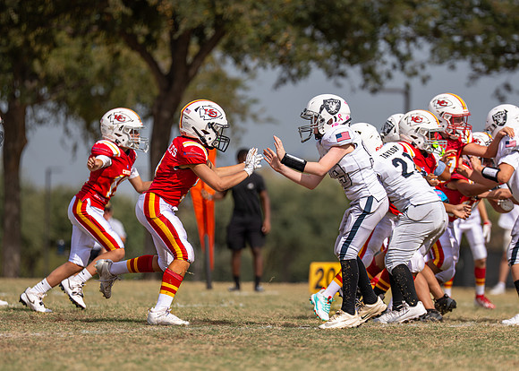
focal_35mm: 331
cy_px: 223
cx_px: 331
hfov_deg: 6.1
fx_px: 4878
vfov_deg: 4.3
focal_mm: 200
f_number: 2.8
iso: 160
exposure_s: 1/6400
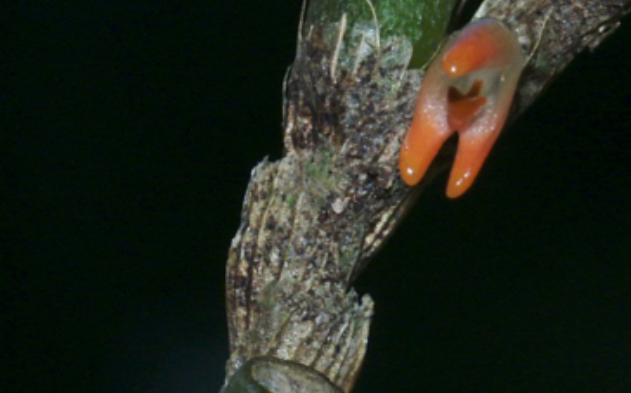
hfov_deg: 4.5
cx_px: 477
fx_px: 7974
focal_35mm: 464
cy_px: 119
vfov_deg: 2.8
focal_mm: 50.48
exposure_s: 1/180
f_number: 8
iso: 100
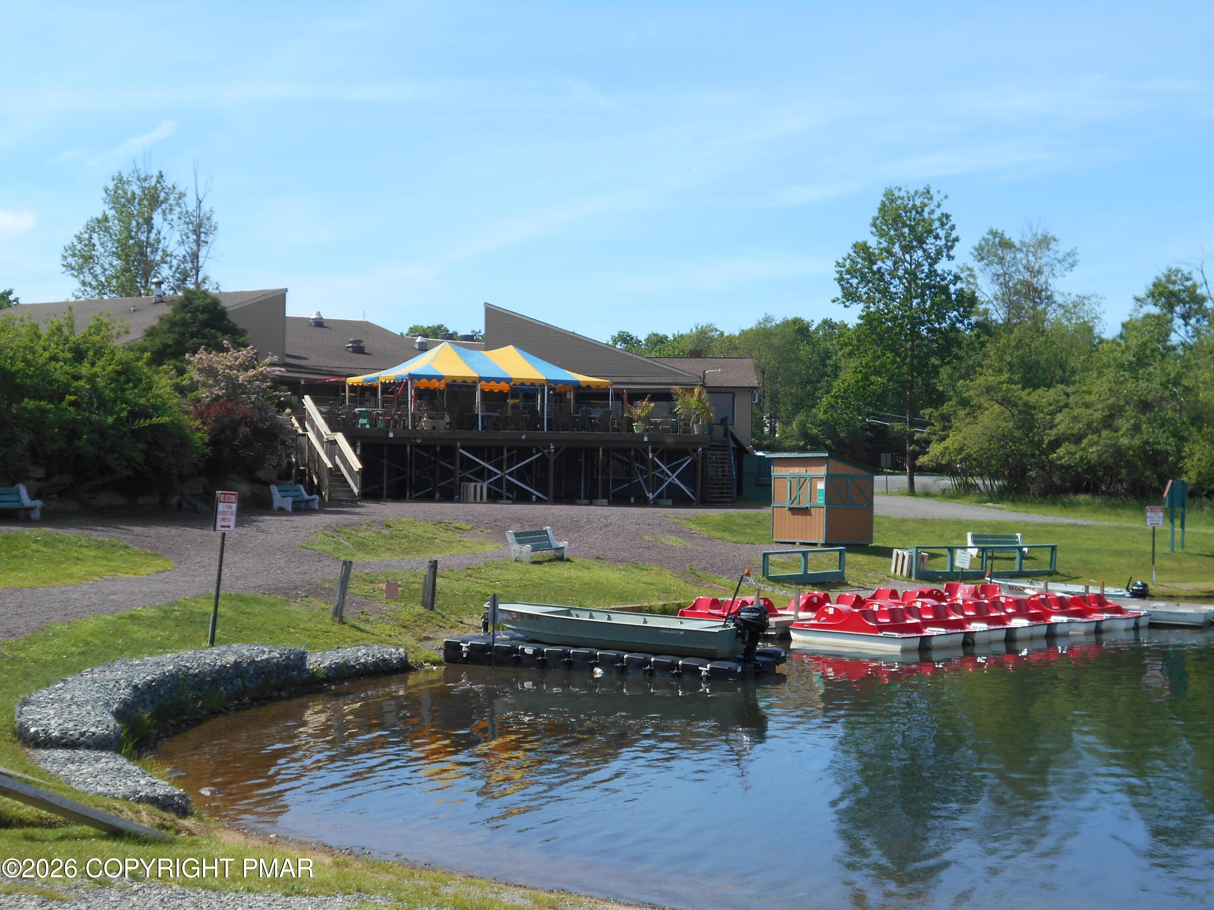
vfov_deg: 29.1
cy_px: 455
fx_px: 1754
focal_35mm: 50
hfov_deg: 38.2
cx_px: 607
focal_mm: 8.8
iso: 80
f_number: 4.5
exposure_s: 1/500
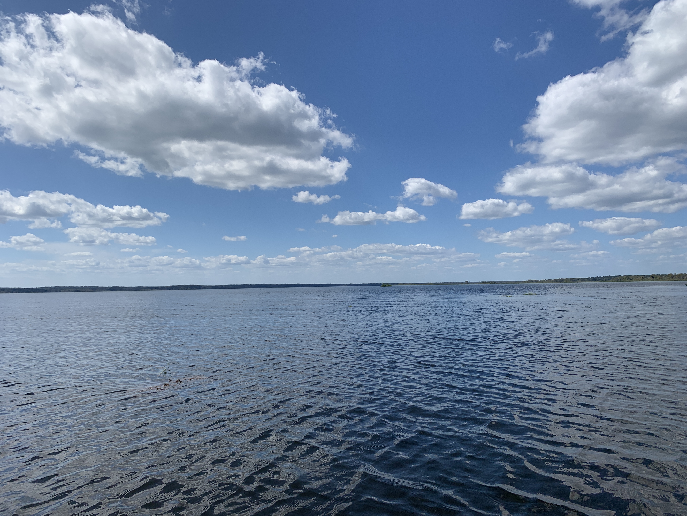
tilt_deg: +4.3
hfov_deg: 67.3
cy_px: 258
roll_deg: -0.4
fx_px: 516
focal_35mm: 26
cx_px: 344
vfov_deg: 53.1
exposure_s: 1/4464
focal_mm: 4.25
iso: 25
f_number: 1.8
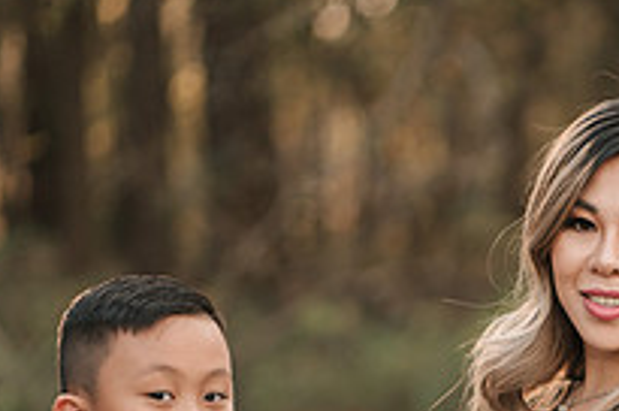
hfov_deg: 8.5
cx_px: 661
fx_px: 4137
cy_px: 470
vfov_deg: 5.7
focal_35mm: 241
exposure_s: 1/500
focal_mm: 85
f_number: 2
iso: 160
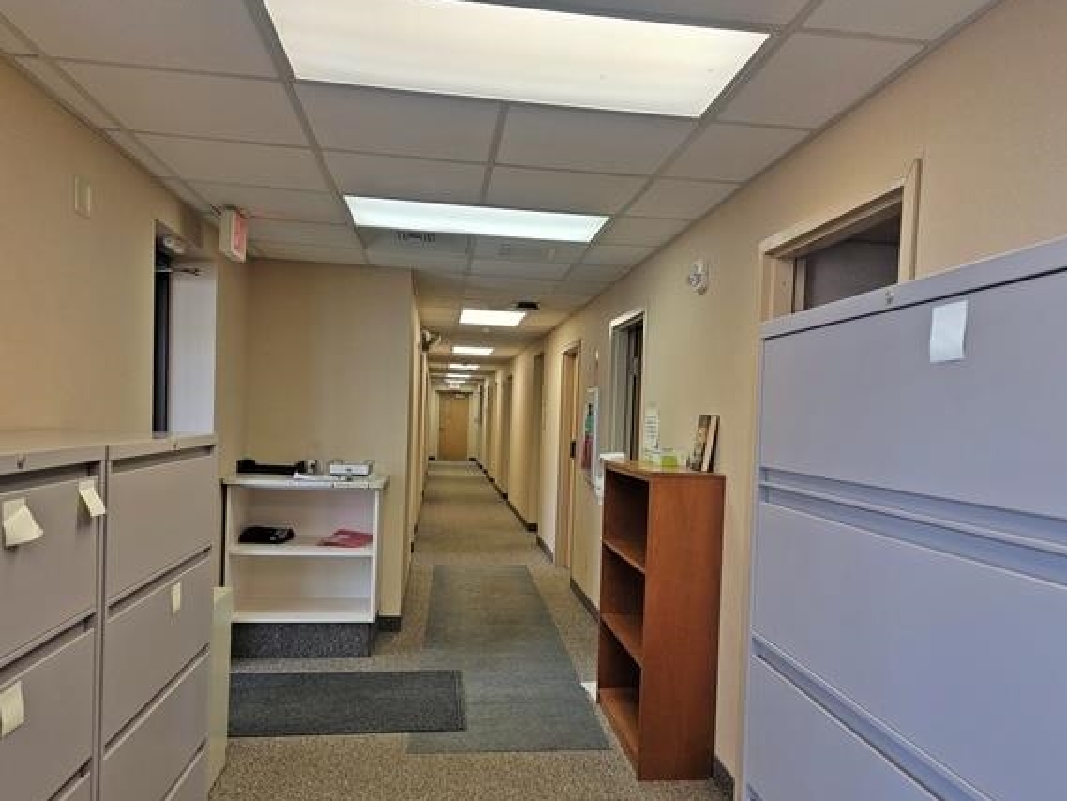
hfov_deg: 65.2
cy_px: 445
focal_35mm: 27
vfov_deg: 51.3
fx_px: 832
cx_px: 570
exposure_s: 1/120
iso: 80
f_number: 1.8
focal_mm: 6.7
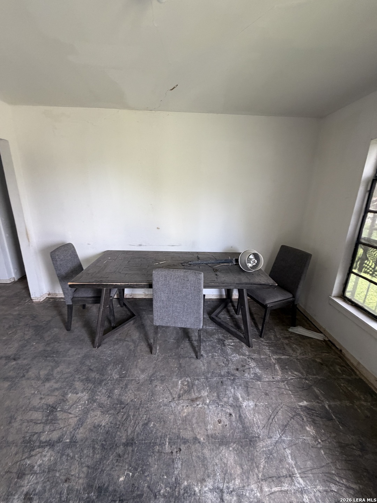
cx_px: 188
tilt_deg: -18.7
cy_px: 252
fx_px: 203
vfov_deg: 102.1
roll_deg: -0.5
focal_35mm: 14
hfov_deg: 85.7
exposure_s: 1/121
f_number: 2.2
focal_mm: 2.22
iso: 250
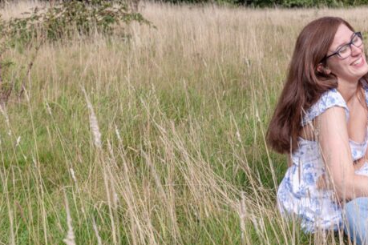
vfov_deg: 17.4
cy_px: 56
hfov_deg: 25.2
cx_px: 329
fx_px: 797
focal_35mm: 78
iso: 100
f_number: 6.3
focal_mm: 35
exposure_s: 1/800
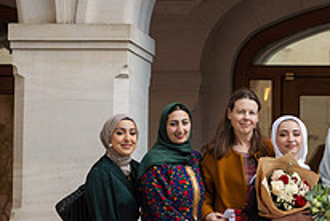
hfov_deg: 13.4
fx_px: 1368
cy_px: 101
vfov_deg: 9.2
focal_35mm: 149
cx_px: 403
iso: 200
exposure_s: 1/640
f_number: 3.5
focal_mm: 40
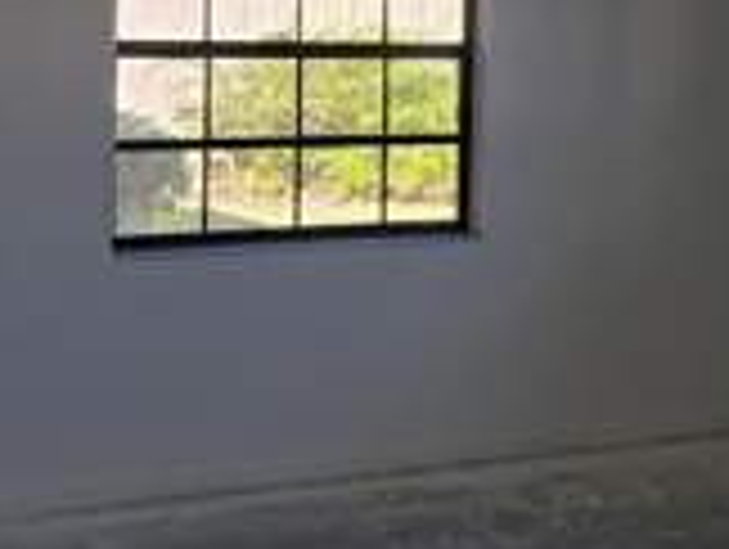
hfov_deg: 28.5
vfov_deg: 21.0
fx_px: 1434
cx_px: 351
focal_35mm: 68
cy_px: 7
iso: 50
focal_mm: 6.3
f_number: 1.7
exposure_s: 1/180
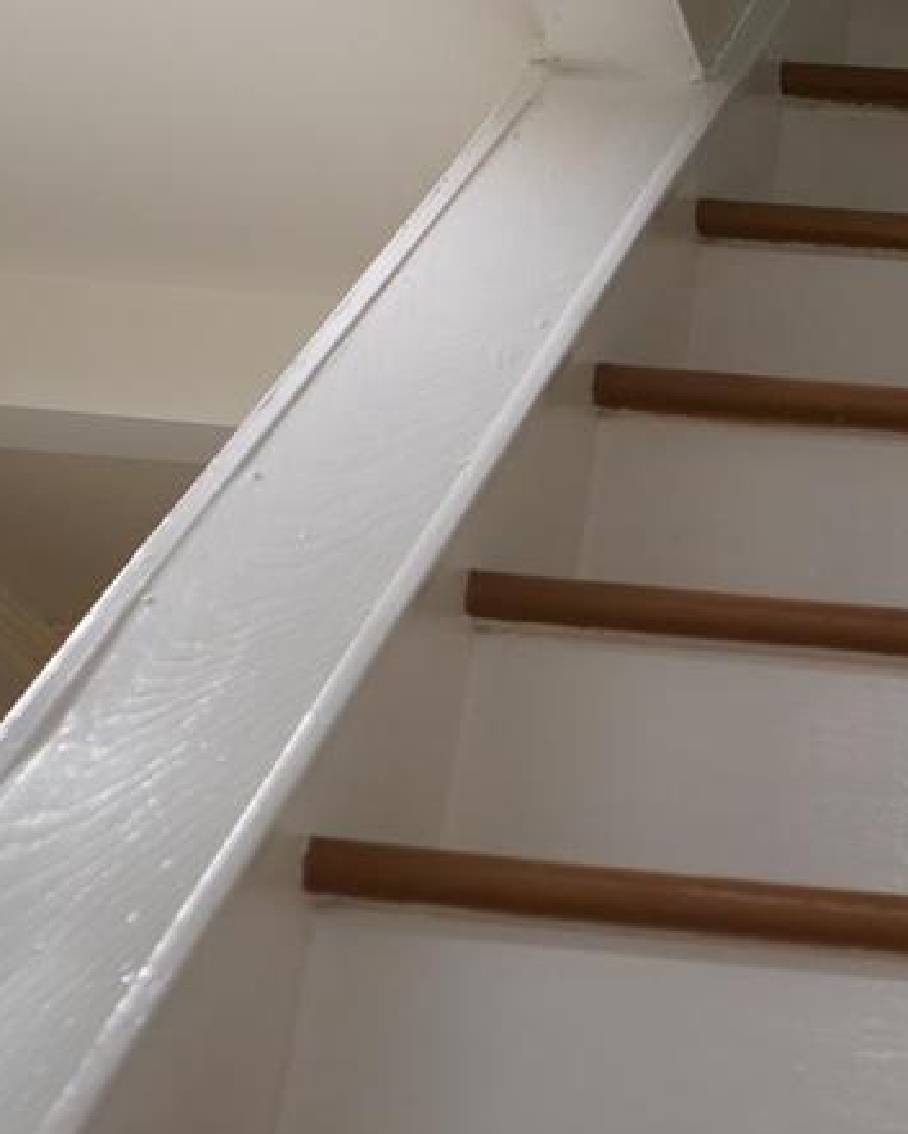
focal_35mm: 121
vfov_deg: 15.5
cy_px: -82
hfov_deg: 12.5
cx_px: 1057
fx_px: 4063
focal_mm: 37
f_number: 4
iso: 1000
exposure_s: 1/160
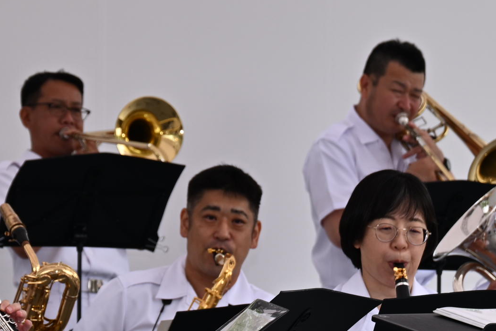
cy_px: 206
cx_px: 219
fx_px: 4684
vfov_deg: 4.0
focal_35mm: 340
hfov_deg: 6.1
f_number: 7.1
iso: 100
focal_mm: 86
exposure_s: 1/200
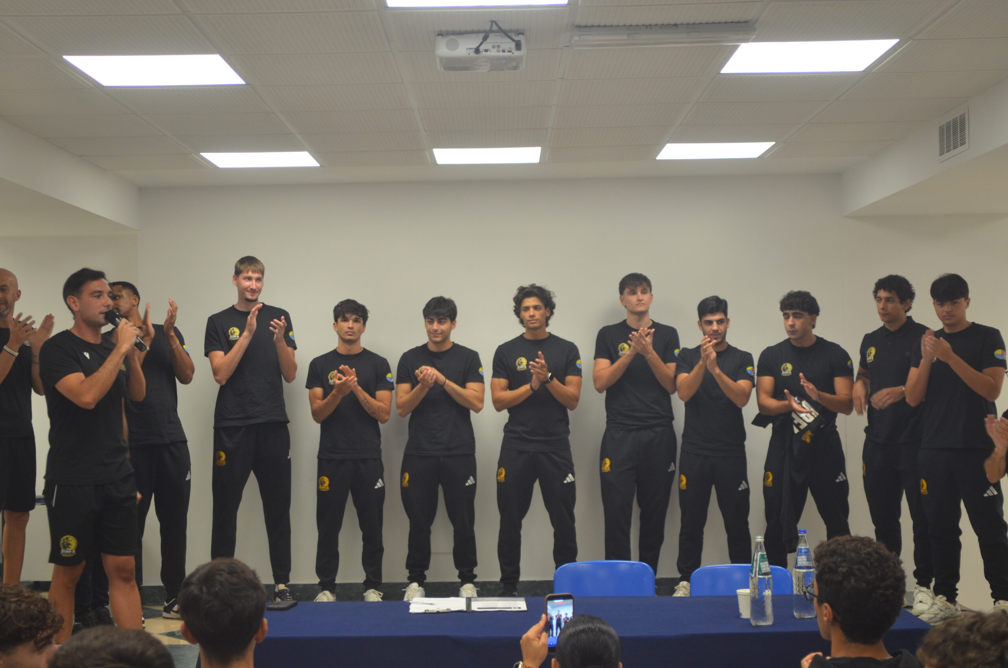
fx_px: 1341
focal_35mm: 48
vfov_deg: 28.0
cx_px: 504
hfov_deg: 41.2
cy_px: 334
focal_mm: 32
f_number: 4
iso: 500
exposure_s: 1/60
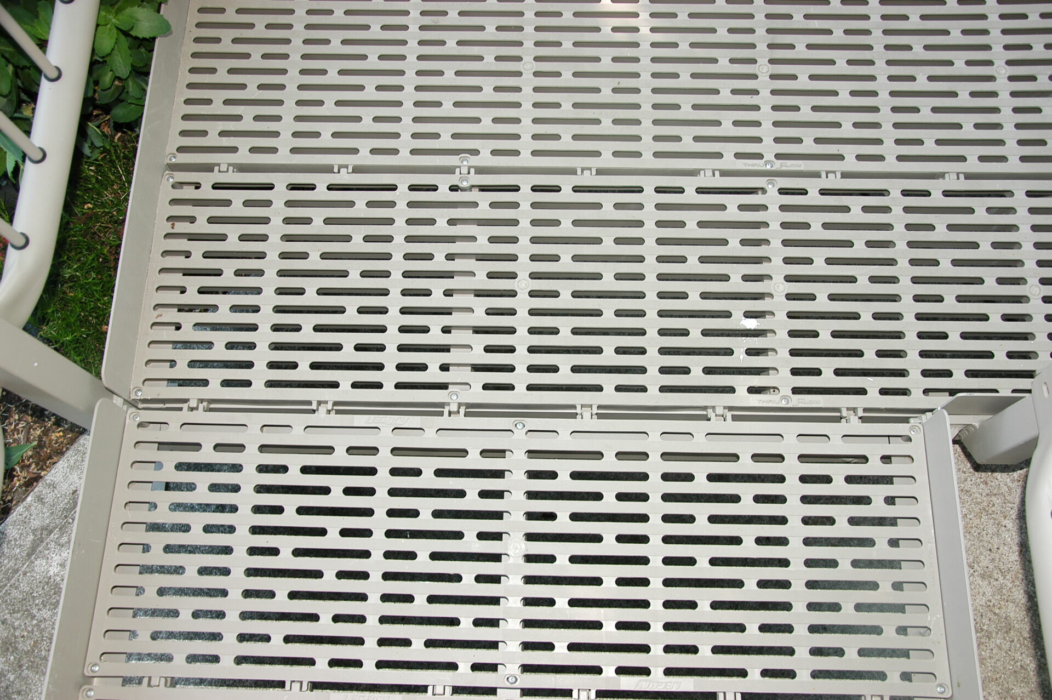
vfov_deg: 39.9
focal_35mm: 33
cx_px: 526
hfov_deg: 57.3
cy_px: 350
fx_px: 964
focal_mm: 22
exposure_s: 1/80
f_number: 5
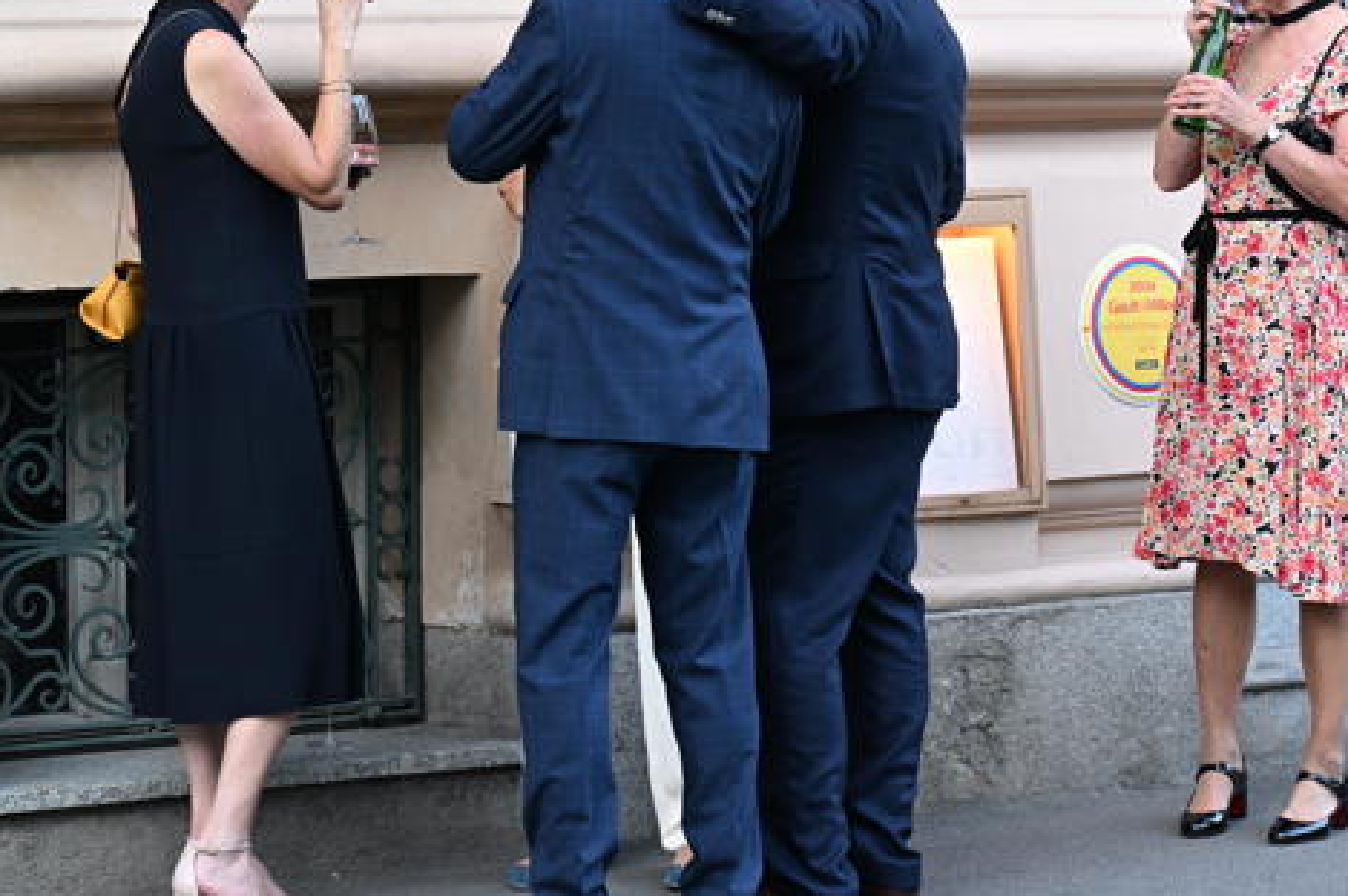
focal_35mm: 162
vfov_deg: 8.5
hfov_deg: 12.7
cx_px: 799
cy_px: 273
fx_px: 6062
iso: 2500
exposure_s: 1/500
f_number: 4.5
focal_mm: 110
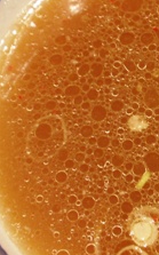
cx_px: 199
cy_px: 122
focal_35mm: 95
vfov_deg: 21.9
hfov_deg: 13.3
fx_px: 660
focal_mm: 6.6
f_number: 3.5
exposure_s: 1/13
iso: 100
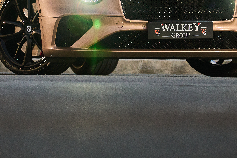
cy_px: 10
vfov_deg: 4.6
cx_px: 94
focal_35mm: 300
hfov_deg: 6.9
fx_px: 1974
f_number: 2.8
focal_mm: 105
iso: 250
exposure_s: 1/30
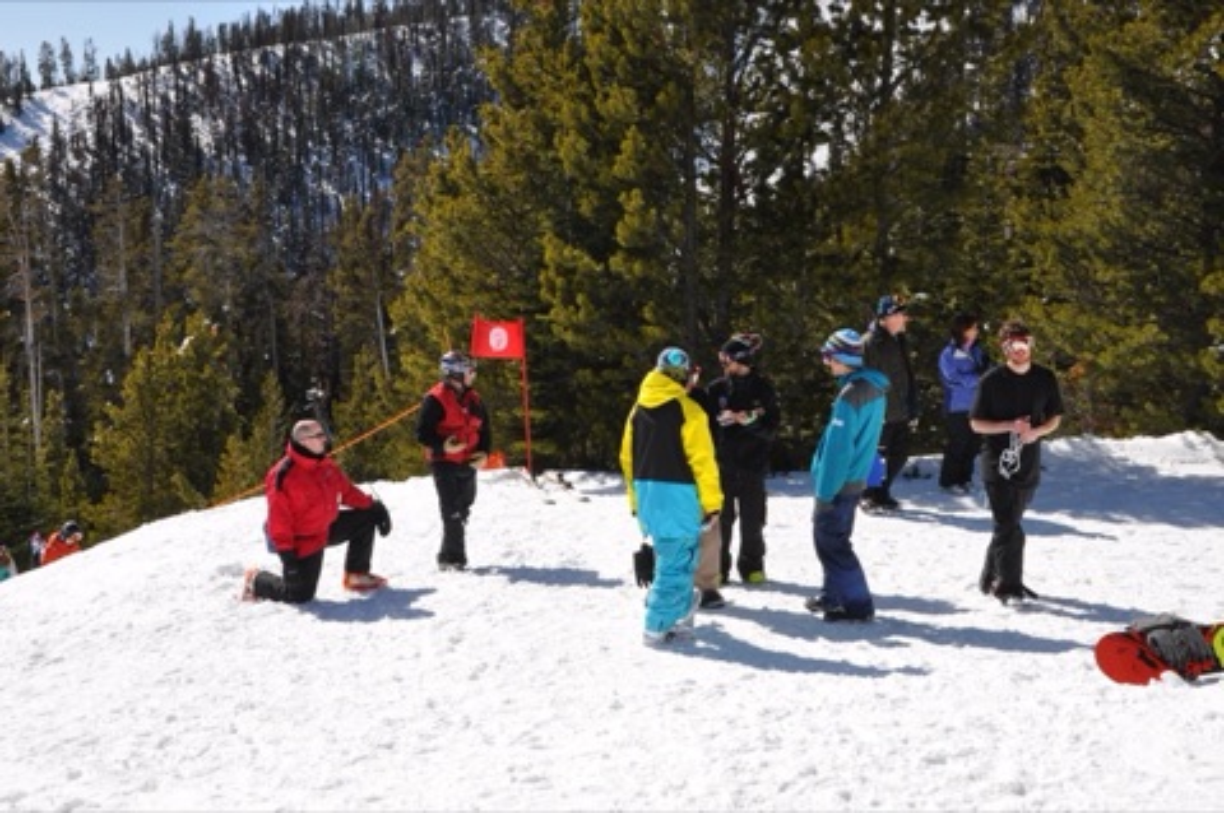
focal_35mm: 51
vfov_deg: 26.4
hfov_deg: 38.9
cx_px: 612
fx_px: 1732
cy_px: 406
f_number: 16
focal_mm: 34
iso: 200
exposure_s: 1/200
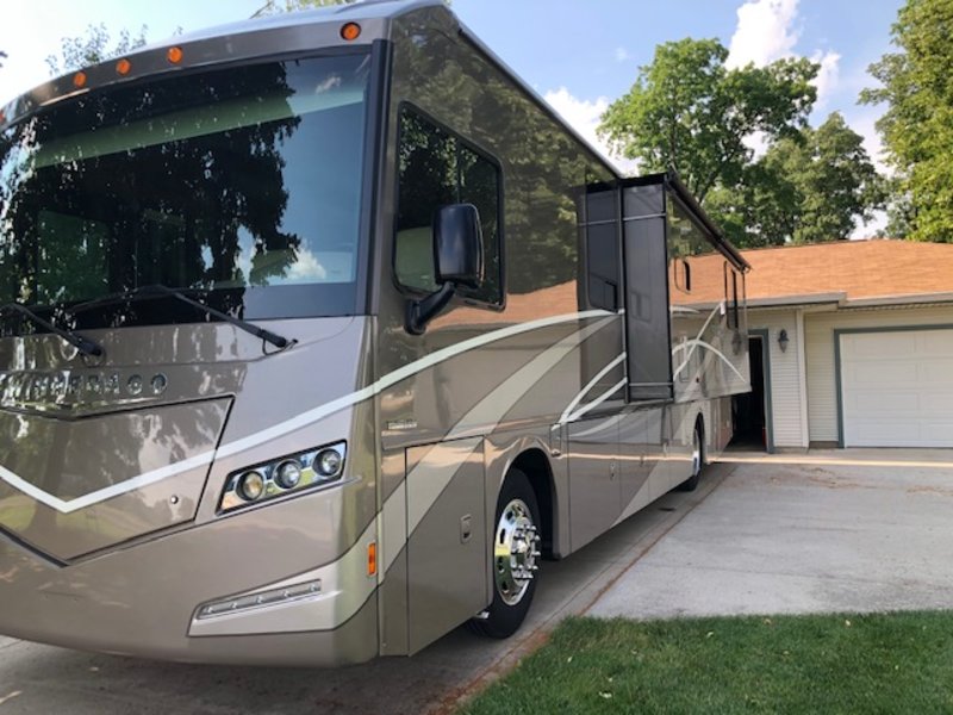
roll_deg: +1.1
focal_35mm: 28
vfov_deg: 49.7
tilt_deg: +0.7
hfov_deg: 63.4
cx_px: 476
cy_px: 358
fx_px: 771
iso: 20
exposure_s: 1/281
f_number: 1.8
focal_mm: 3.99
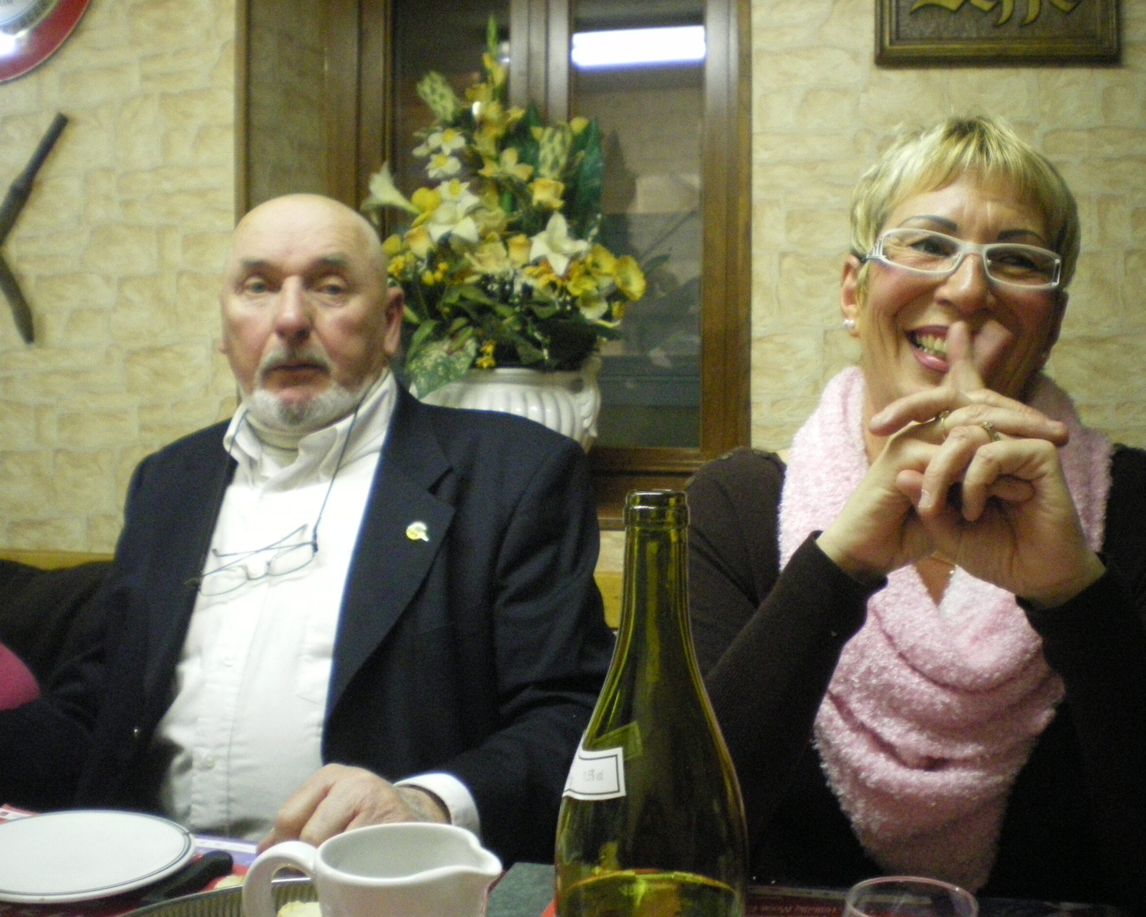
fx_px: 1289
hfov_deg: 47.9
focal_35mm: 38
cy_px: 458
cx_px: 606
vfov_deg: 39.2
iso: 800
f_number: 3.1
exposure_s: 1/30
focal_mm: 6.3
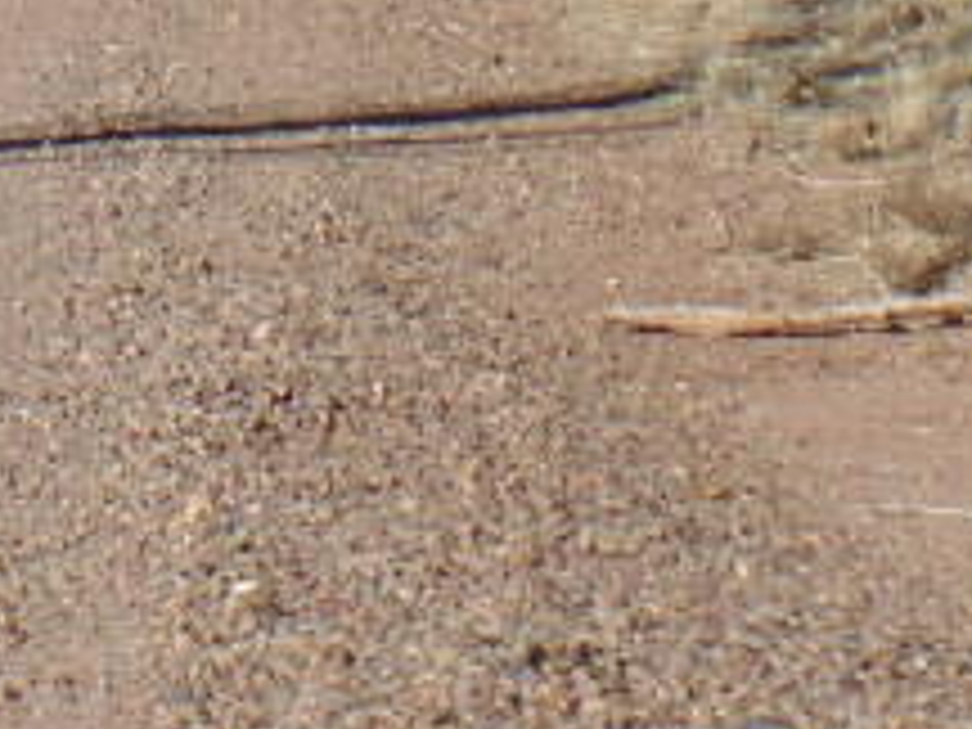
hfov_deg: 6.5
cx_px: -405
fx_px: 8508
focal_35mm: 303
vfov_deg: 4.8
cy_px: -760
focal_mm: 11.4
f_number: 3.6
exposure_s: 1/1500
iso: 80
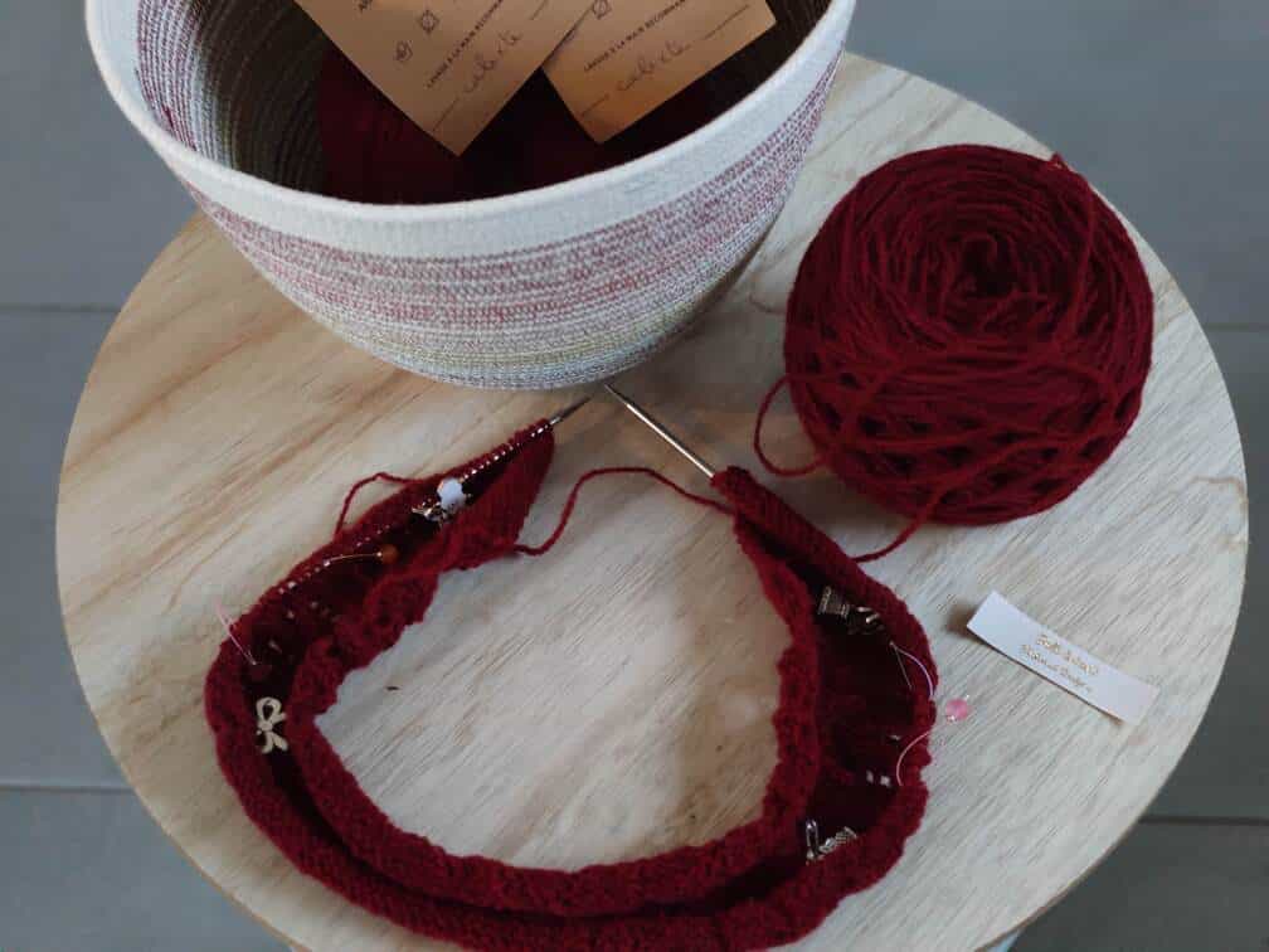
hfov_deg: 45.8
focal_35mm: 41
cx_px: 634
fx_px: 1503
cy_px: 476
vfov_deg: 35.1
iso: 2547
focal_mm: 8.16
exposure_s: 1/33
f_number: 2
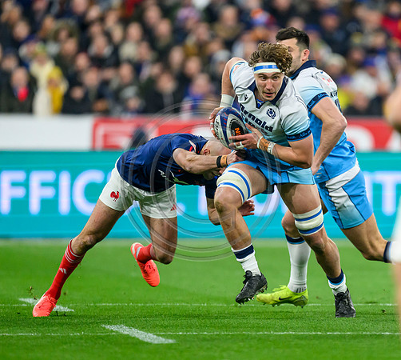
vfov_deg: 1.8
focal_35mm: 916
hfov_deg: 2.0
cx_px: 341
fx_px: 11396
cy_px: 191
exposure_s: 1/1250
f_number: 4
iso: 3200
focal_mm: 560
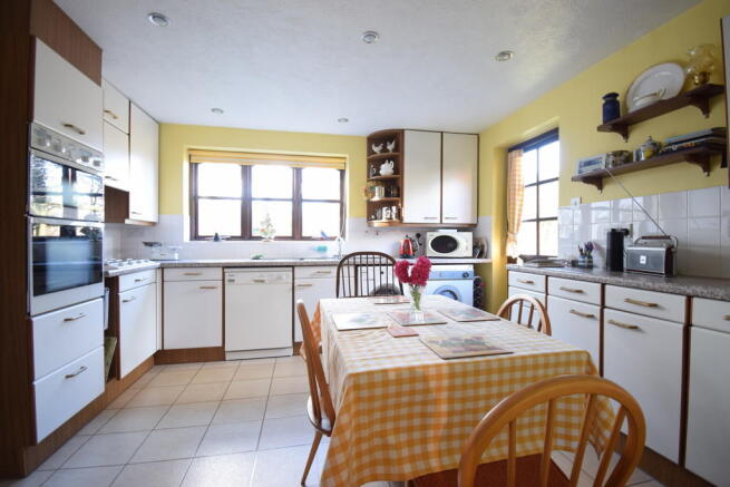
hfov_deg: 100.4
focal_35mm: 15
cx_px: 365
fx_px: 304
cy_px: 244
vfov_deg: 77.4
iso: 400
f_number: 4.5
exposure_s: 1/10
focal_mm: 10
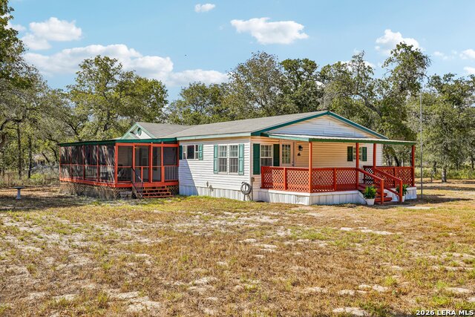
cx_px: 238
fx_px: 462
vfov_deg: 37.9
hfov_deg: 54.4
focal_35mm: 35
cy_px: 158
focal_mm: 35
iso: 100
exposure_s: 1/250
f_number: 8
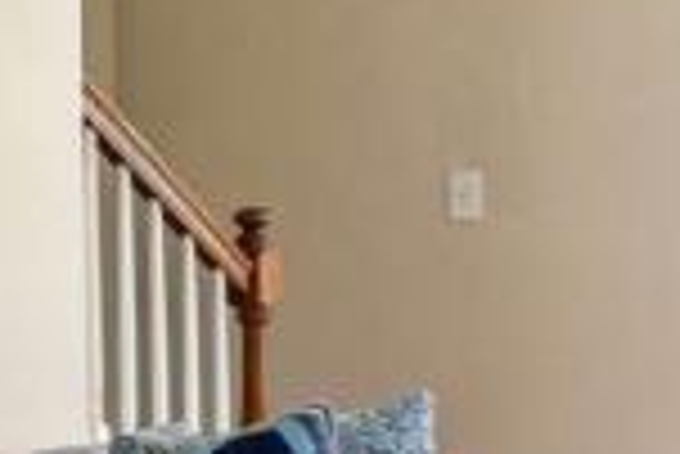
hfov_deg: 12.7
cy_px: 229
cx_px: 1761
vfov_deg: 12.4
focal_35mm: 111
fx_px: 2099
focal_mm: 14
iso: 320
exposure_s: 1/30
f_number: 8
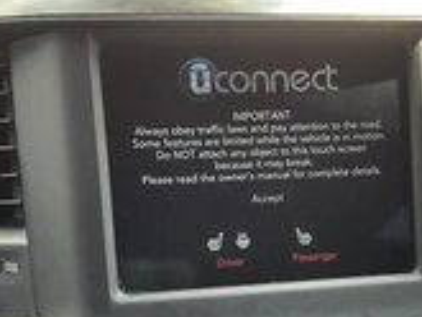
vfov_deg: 20.9
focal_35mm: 68
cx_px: 238
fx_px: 830
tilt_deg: -23.1
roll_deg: -0.7
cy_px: 320
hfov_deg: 28.5
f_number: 1.8
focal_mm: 3
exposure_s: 1/60
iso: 125
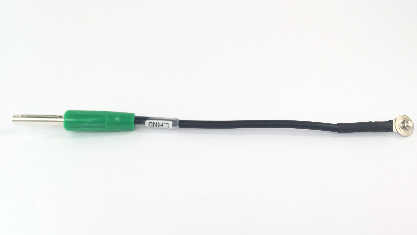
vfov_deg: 36.6
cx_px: 210
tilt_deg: -39.7
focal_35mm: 32
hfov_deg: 61.0
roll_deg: -0.7
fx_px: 354
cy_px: 103
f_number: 2.2
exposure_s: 1/100
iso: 40
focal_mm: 4.15
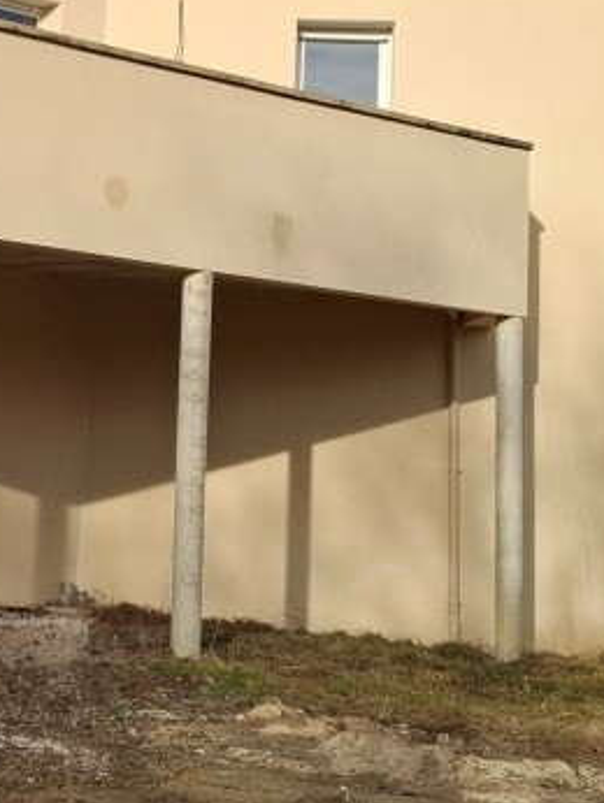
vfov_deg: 28.0
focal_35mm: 68
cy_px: 174
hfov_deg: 20.3
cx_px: -109
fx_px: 1580
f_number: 1.8
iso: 50
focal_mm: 5.54
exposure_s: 1/1789
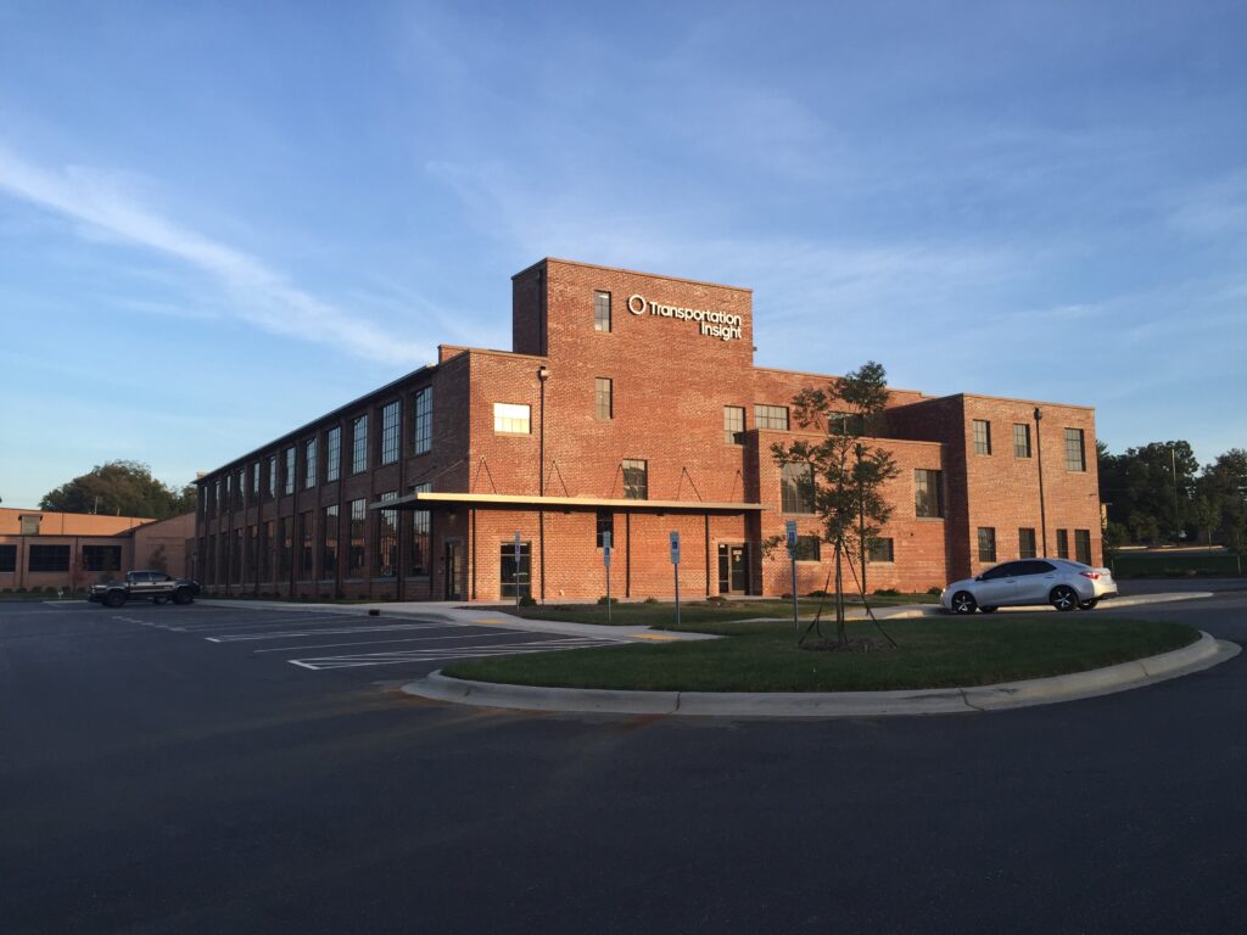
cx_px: 624
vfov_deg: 48.2
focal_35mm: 29
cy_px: 468
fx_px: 1045
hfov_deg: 61.7
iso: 32
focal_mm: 4.15
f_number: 2.2
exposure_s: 1/501
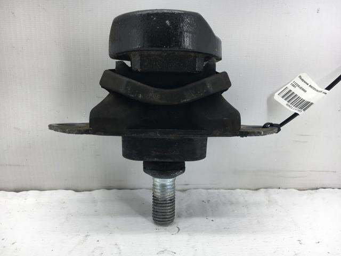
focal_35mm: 29
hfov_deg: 61.7
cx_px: 170
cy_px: 128
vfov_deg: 48.2
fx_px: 286
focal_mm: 4.15
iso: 25
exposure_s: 1/116
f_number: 2.2
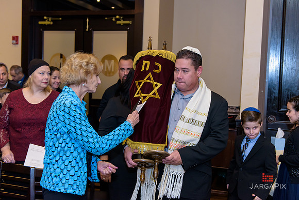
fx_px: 374
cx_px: 150
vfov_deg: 29.9
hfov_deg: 43.6
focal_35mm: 45
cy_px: 100
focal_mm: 45
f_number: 3.2
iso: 1250
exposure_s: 1/125
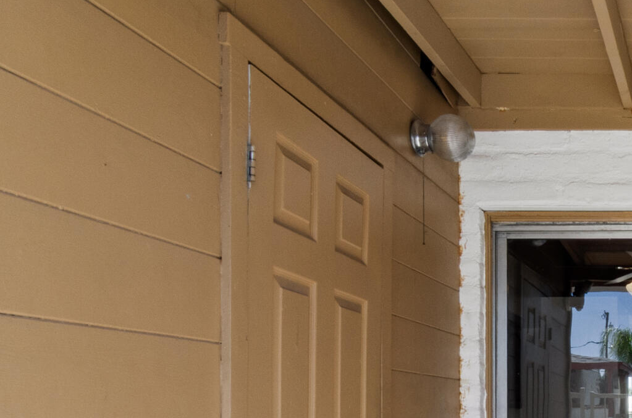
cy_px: 542
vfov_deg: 26.0
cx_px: 689
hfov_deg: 37.6
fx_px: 771
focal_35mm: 44
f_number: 22
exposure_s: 1/15
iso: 200
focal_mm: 10
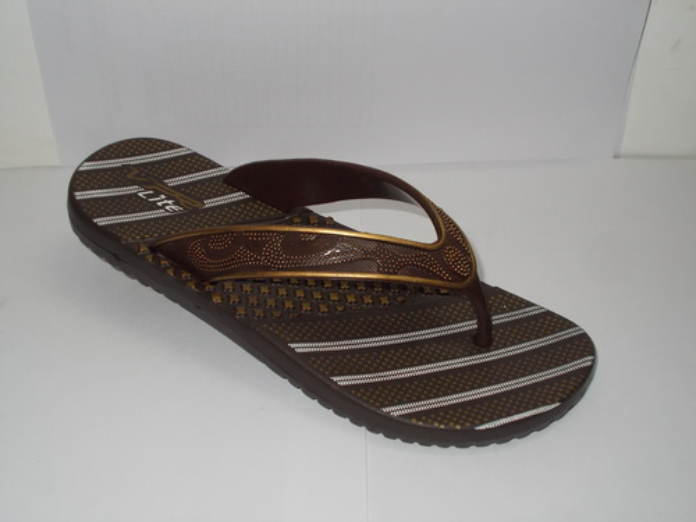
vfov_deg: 32.9
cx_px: 348
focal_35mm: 44
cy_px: 261
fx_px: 885
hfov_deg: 42.9
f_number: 4.2
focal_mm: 7.9
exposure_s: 1/30
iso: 200
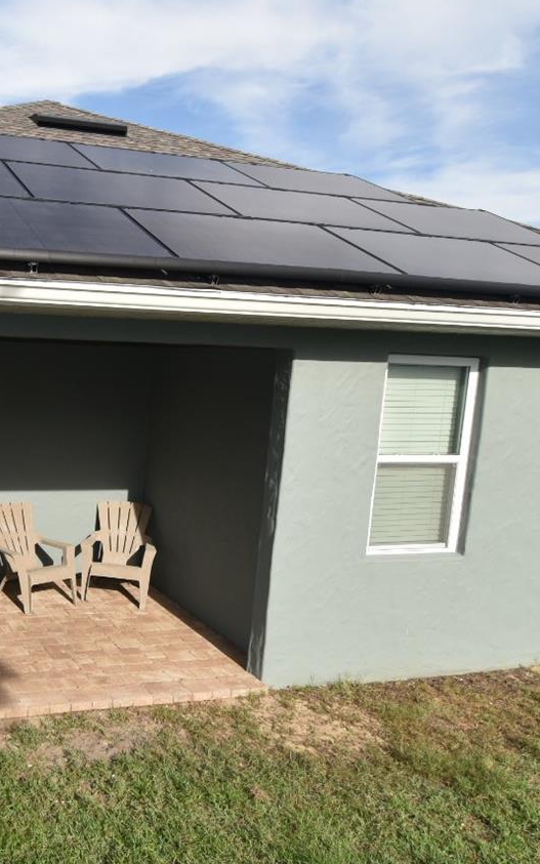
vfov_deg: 64.6
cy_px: 459
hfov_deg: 37.7
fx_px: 683
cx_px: -18
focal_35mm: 29
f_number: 7.1
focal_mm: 10
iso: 100
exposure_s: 1/200
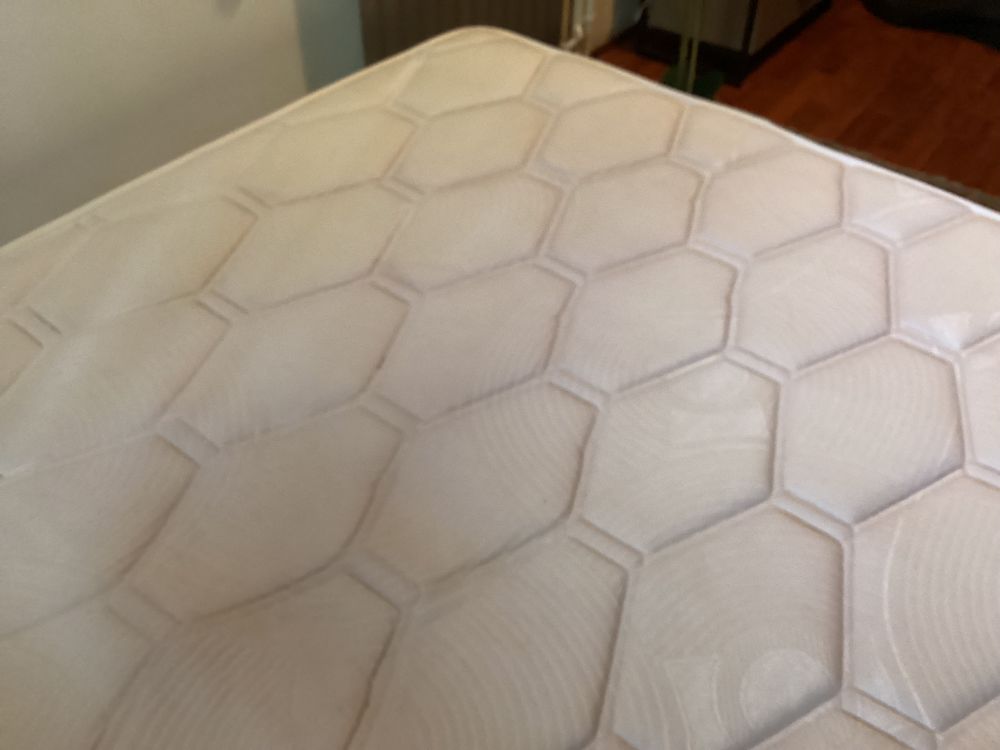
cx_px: 500
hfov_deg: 58.4
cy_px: 375
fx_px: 896
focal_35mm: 31
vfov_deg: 45.4
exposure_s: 1/33
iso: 320
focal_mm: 3.3
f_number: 2.4
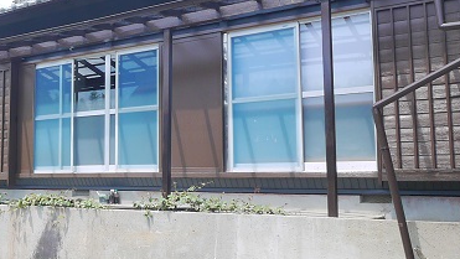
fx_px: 561
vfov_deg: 26.0
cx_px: 51
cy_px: 129
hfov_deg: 41.3
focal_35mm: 46
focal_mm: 7
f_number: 6.3
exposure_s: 1/250
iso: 160
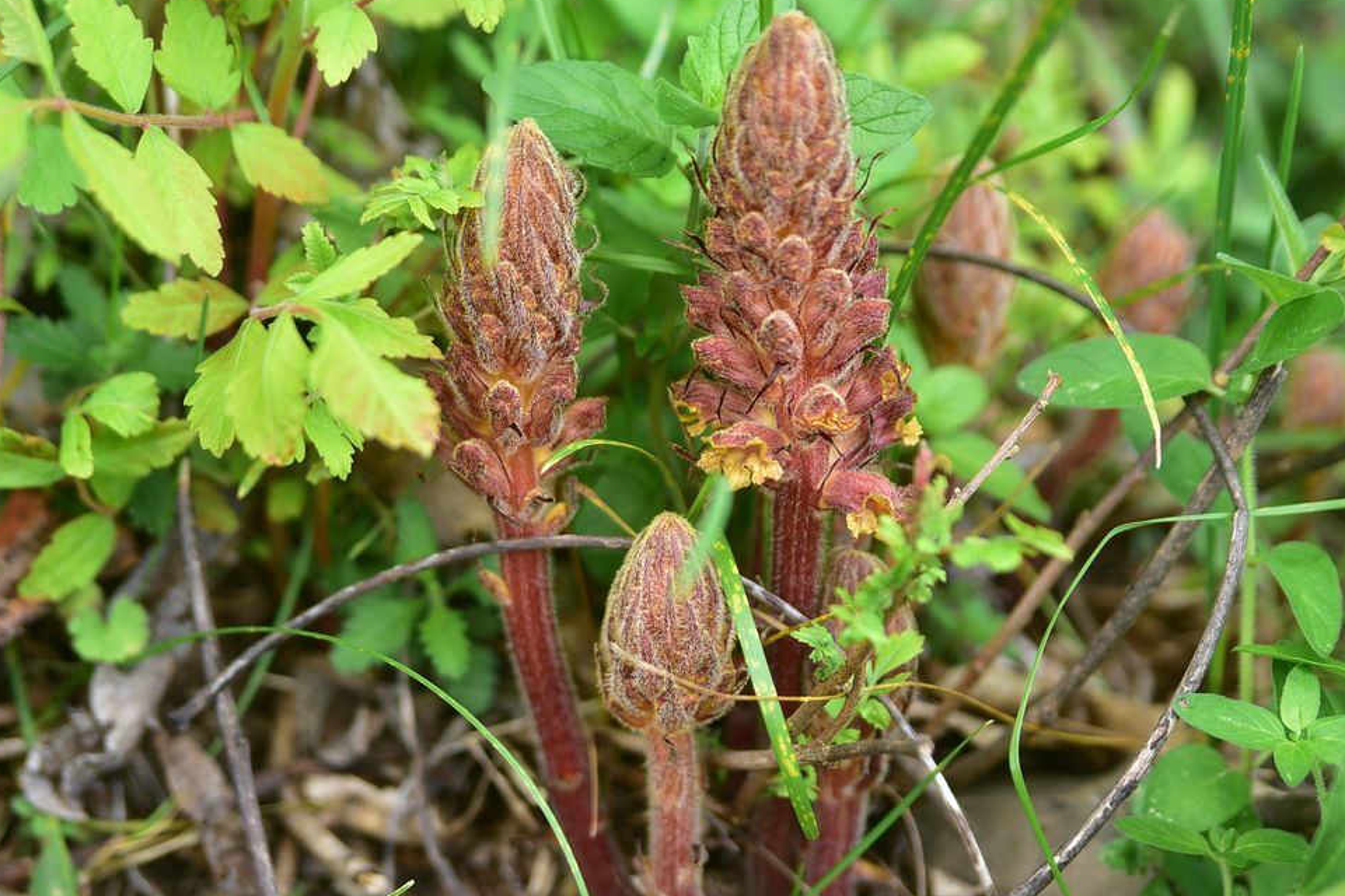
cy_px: 474
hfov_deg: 23.1
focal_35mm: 88
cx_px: 668
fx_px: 3288
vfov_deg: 15.5
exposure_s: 1/125
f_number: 3.2
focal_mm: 65
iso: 160
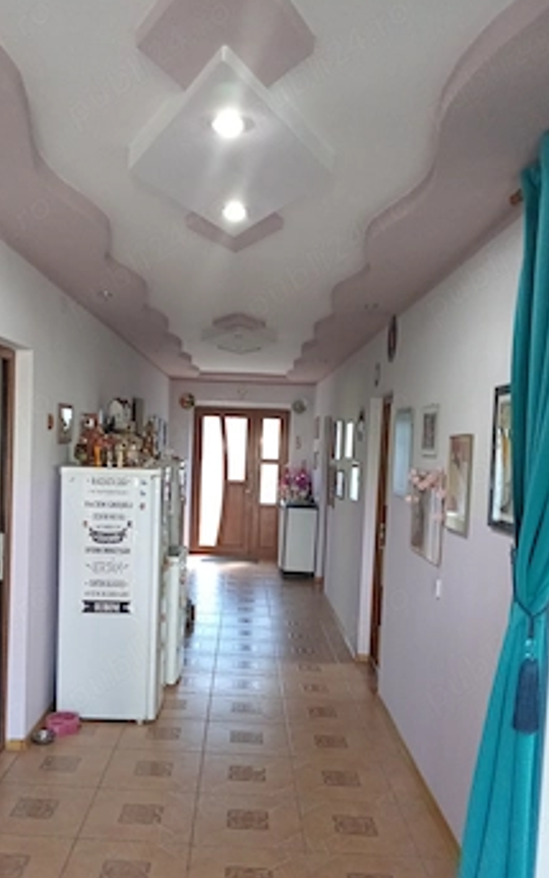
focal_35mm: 32
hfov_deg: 39.4
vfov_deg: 59.5
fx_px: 766
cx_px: 237
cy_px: 495
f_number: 1.8
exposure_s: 1/25
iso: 644
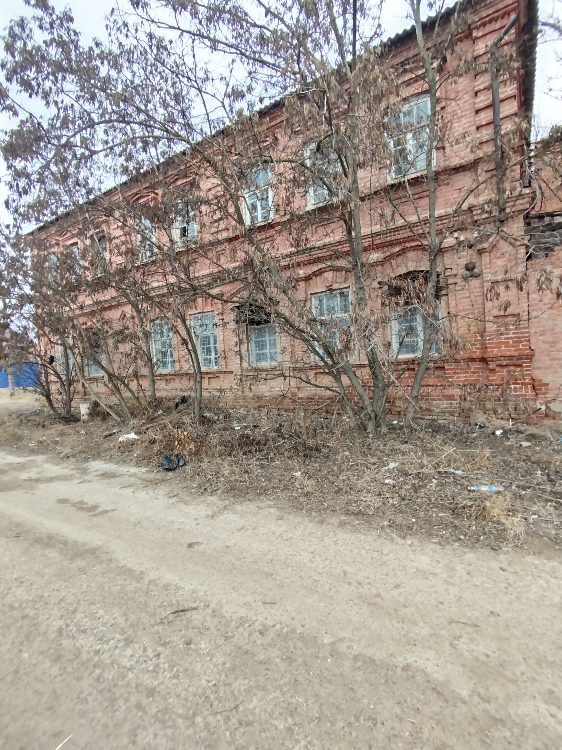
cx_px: 281
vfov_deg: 98.2
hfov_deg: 81.7
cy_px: 375
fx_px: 325
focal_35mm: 15
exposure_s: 1/208
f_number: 2.2
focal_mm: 1.65
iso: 50
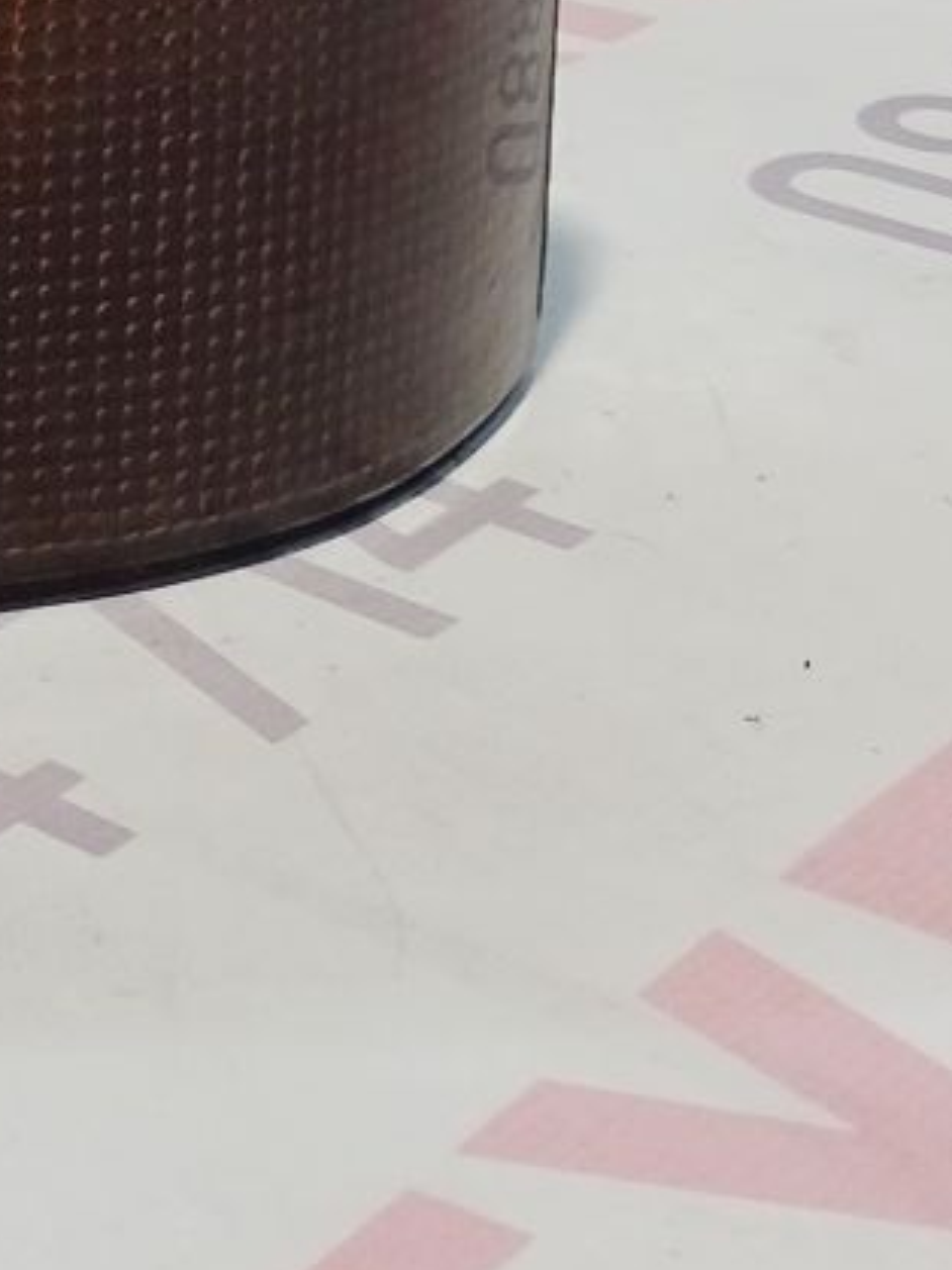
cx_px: -440
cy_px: 149
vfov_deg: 15.1
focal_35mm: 129
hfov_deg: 11.1
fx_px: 4733
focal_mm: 4
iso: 400
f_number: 1.8
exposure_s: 1/50
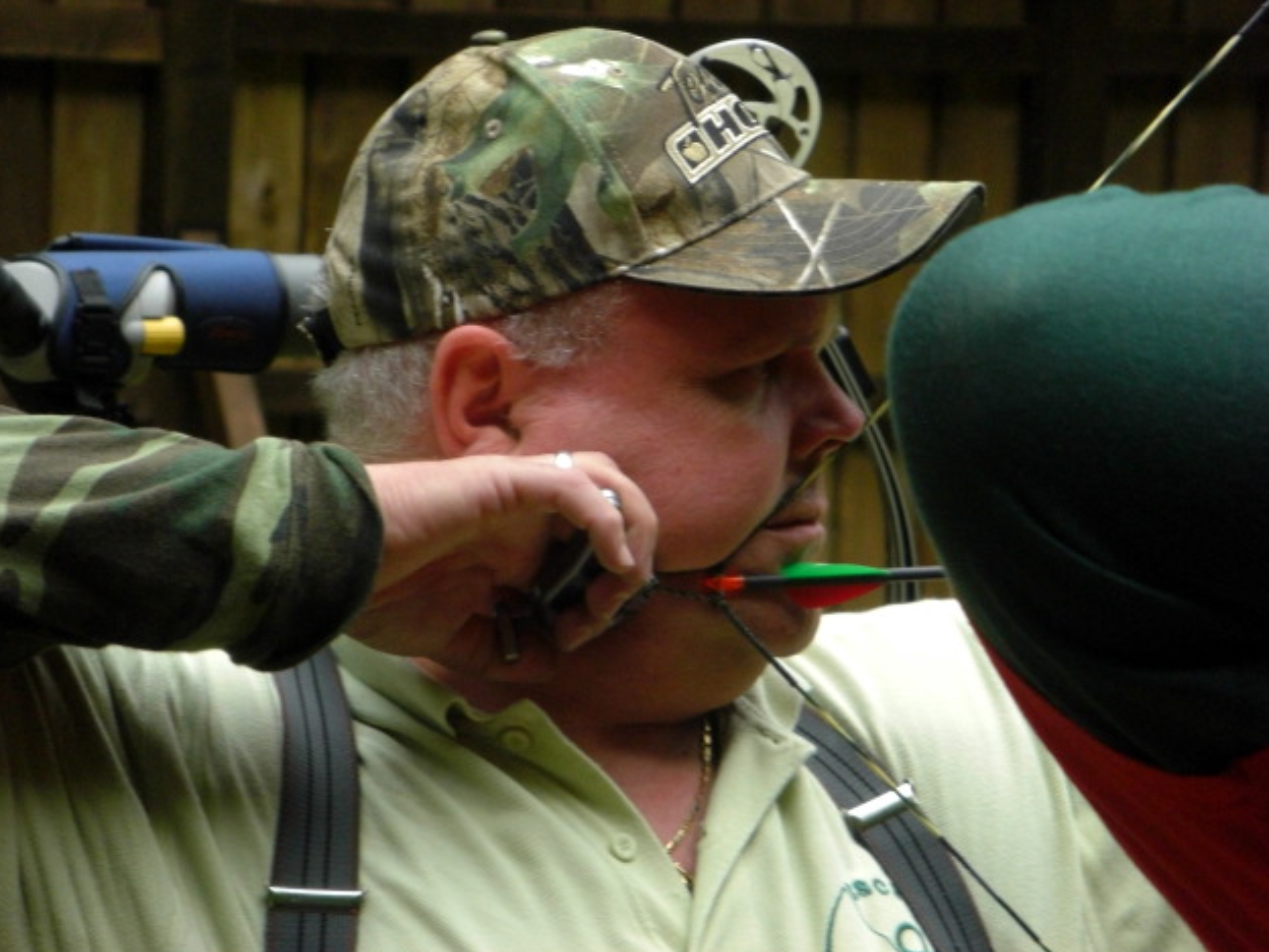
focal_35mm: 245
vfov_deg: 6.1
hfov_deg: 8.1
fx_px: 8982
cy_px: 472
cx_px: 626
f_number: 4.8
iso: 200
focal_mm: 39.4
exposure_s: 1/250
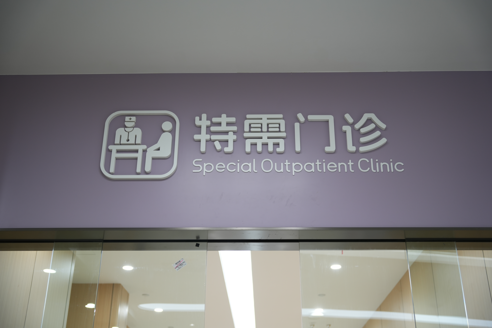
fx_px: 584
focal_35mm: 43
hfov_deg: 45.7
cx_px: 246
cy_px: 164
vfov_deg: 31.4
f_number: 2.8
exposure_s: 1/100
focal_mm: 42.7
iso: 400
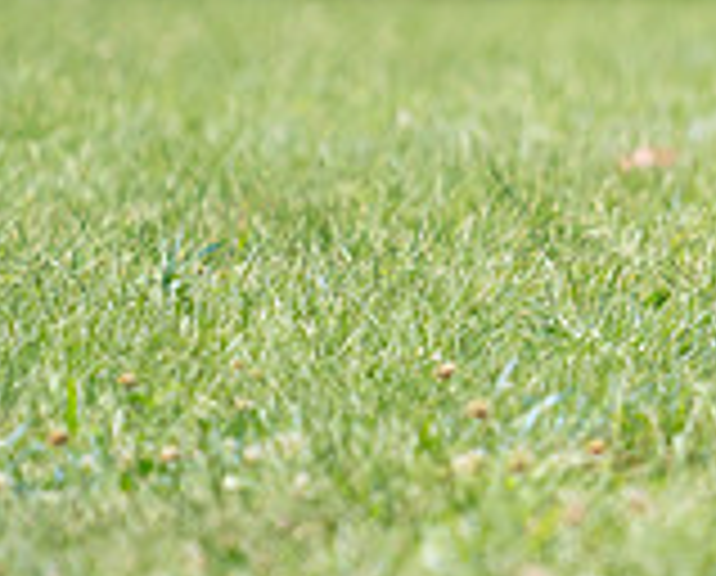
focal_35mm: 1195
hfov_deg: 1.6
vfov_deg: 1.3
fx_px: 25385
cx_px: 1252
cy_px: -151
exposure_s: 1/4000
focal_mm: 350
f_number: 6.3
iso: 1600
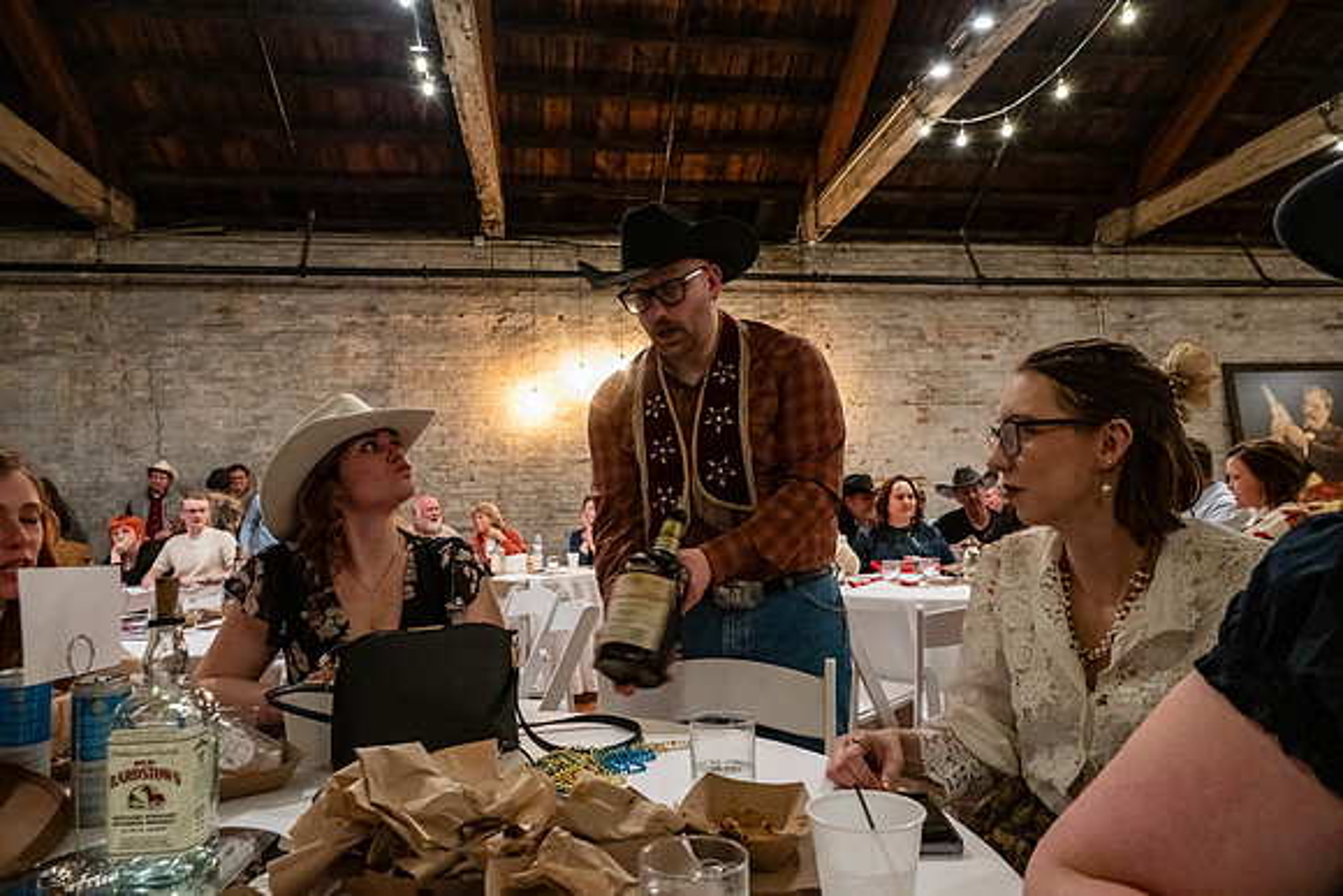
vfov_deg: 53.2
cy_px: 448
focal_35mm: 24
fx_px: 896
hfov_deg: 73.7
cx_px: 672
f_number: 6.3
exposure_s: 1/40
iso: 6400
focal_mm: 24
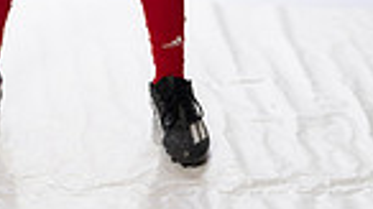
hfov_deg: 15.7
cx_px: 61
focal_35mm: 136
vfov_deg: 8.2
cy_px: -293
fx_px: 1345
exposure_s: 1/250
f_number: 4
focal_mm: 42
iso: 400
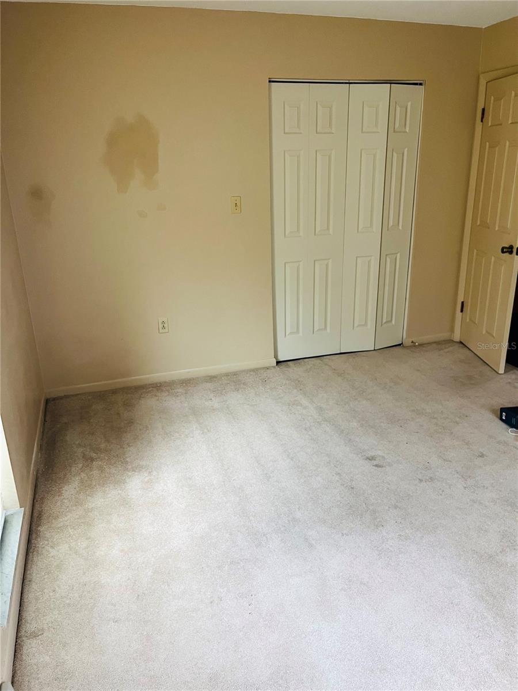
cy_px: 346
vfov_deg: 67.3
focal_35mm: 26
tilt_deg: -18.7
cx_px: 259
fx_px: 519
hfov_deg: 53.1
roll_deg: +3.5
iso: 250
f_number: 1.6
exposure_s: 1/60
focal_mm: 5.1
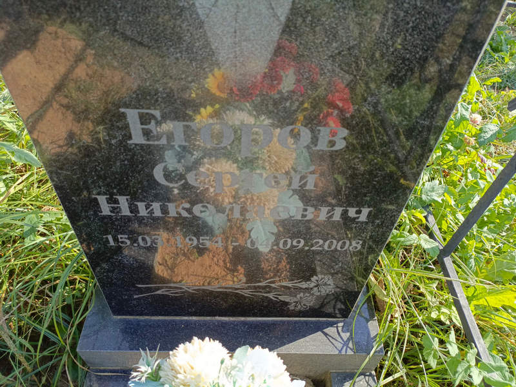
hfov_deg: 69.4
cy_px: 194
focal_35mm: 25
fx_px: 373
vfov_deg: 54.9
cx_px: 258
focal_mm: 4.76
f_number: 1.69
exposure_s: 1/242
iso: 112
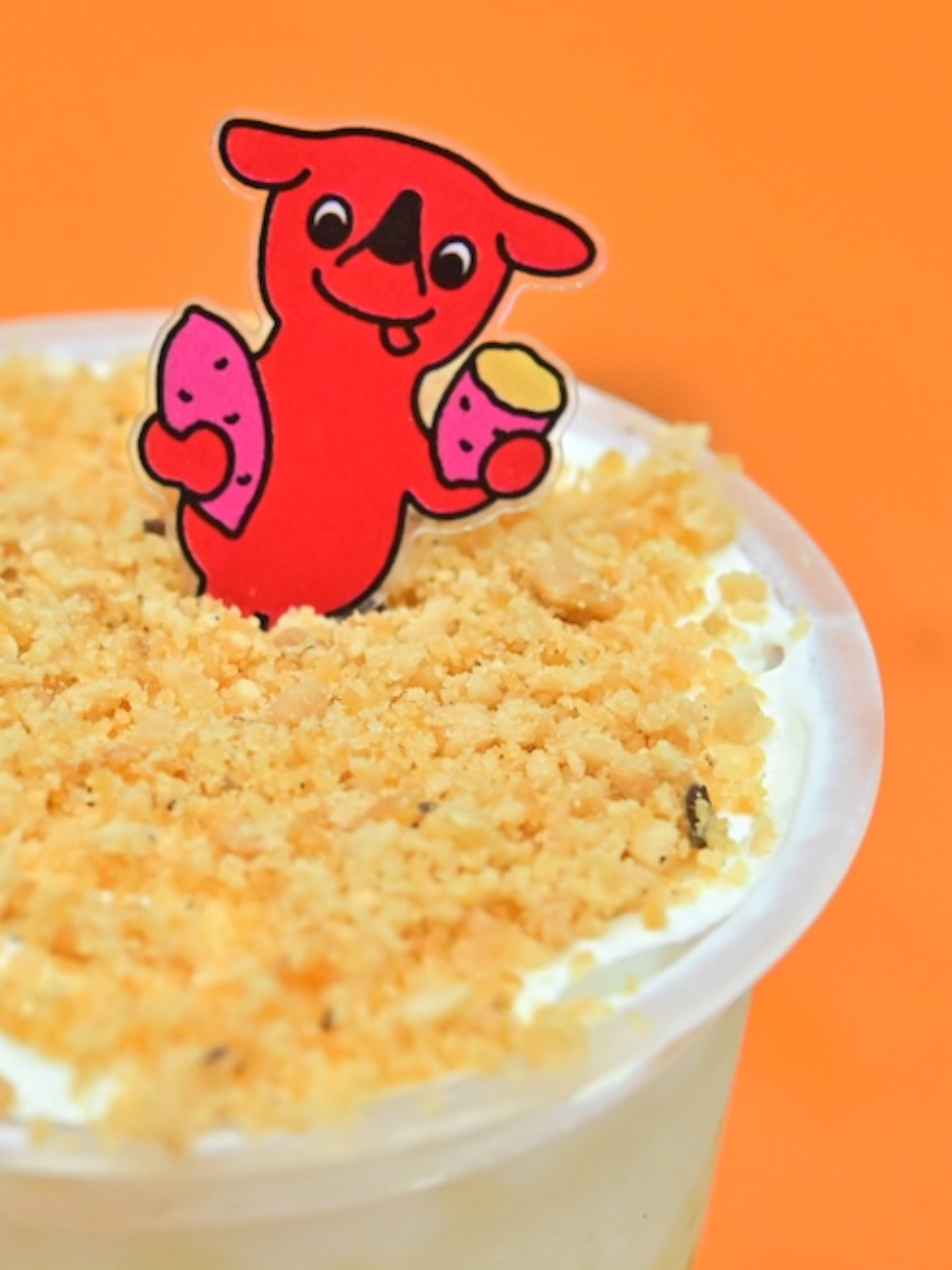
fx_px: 4804
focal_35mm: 131
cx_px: 154
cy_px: 637
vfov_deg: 15.1
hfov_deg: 11.3
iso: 4000
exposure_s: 1/160
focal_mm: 60
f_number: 6.3
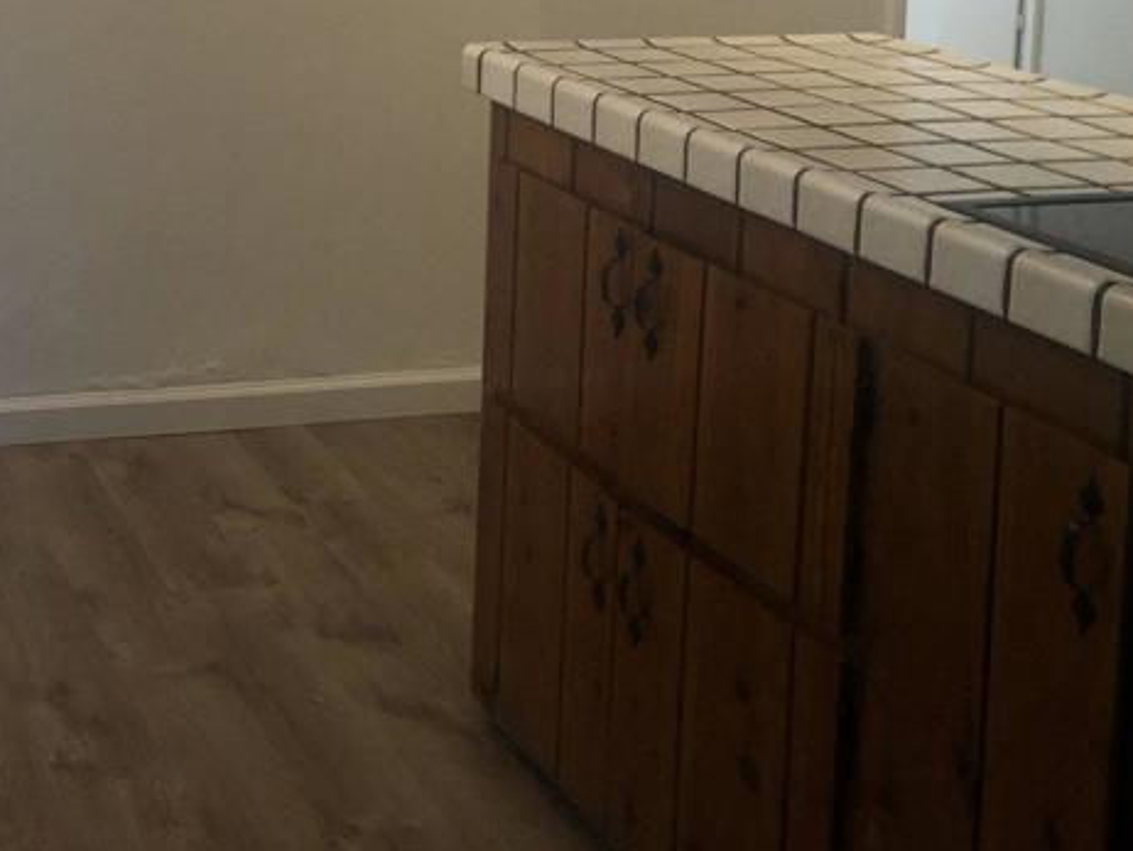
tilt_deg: -5.8
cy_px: -83
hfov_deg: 29.4
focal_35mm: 62
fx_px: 2030
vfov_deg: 22.4
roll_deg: +0.3
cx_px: 29
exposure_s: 1/40
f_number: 1.8
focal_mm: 4
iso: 32
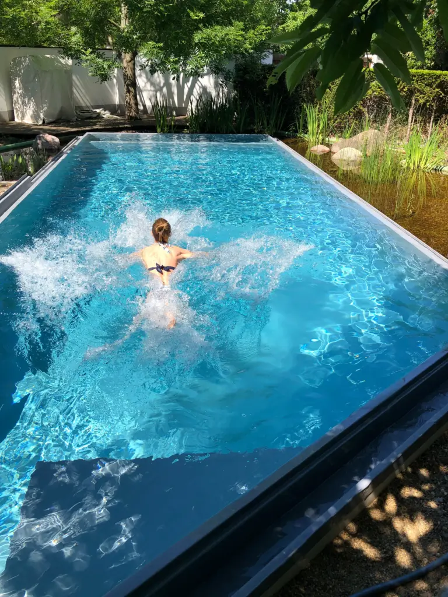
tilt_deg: -25.3
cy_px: 298
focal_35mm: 28
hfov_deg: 49.7
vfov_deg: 63.4
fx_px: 483
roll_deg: -0.8
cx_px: 224
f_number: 1.8
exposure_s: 1/1412
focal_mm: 3.99
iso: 20
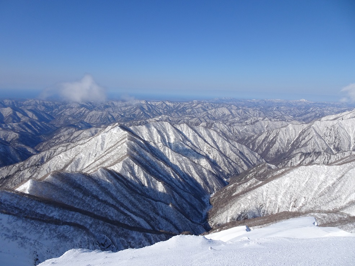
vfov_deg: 56.8
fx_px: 246
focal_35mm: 24
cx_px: 178
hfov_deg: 71.6
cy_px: 133
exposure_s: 1/1600
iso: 80
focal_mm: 4.1
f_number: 3.5
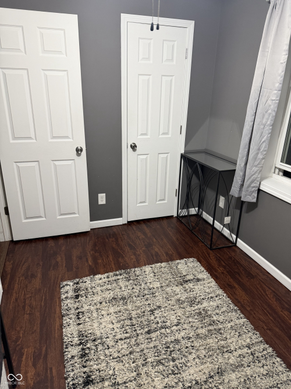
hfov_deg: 56.8
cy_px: 194
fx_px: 269
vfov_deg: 71.6
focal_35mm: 24
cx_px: 146
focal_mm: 6.76
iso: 320
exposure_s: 1/60
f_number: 1.78
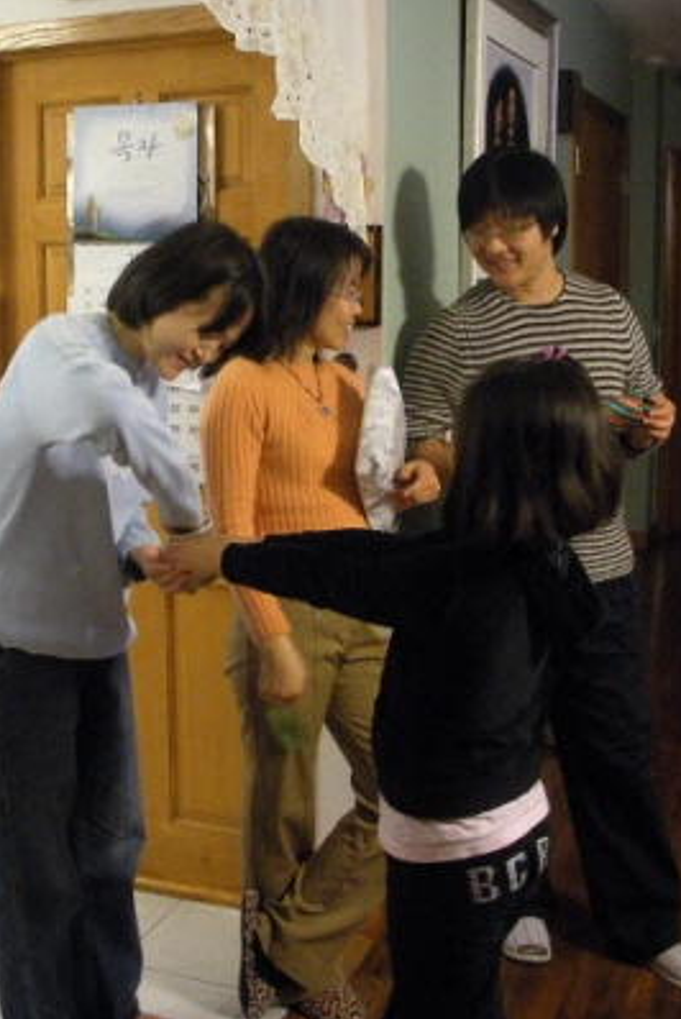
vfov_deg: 41.9
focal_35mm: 47
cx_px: 229
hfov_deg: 28.5
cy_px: 515
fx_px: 1331
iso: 400
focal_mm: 6.3
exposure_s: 1/8.2
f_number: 3.5
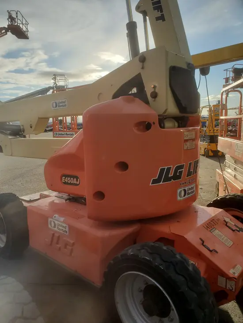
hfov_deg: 53.1
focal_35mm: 26
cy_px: 162
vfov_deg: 67.3
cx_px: 122
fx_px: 243
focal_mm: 4.3
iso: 50
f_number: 2.4
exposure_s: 1/1096
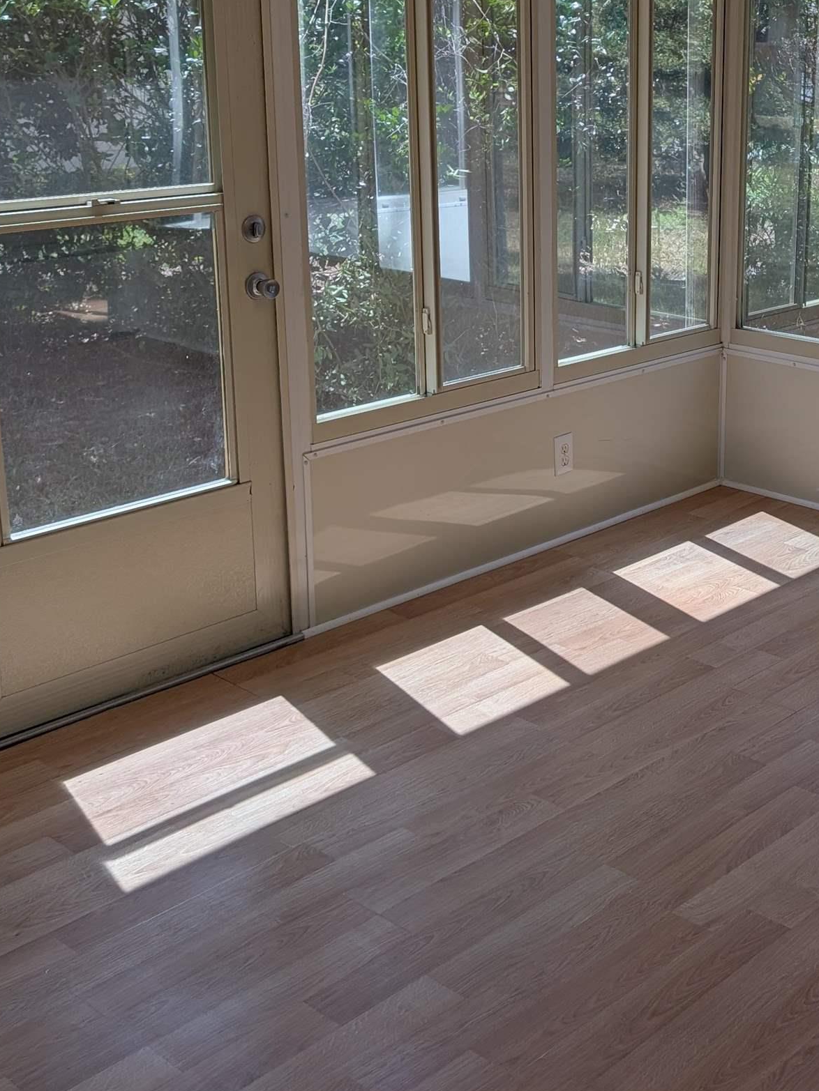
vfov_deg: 40.0
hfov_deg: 29.9
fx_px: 1482
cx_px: 689
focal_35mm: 47
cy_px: 375
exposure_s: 1/191
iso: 20
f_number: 1.68
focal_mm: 6.9
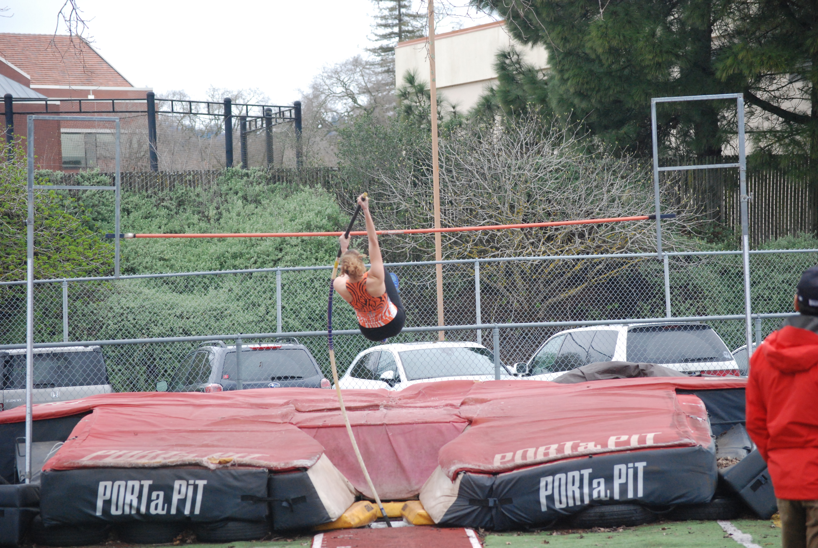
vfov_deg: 9.0
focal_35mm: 153
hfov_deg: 13.4
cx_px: 409
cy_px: 274
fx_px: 3481
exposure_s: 1/640
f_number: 6.3
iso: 1000
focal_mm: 102
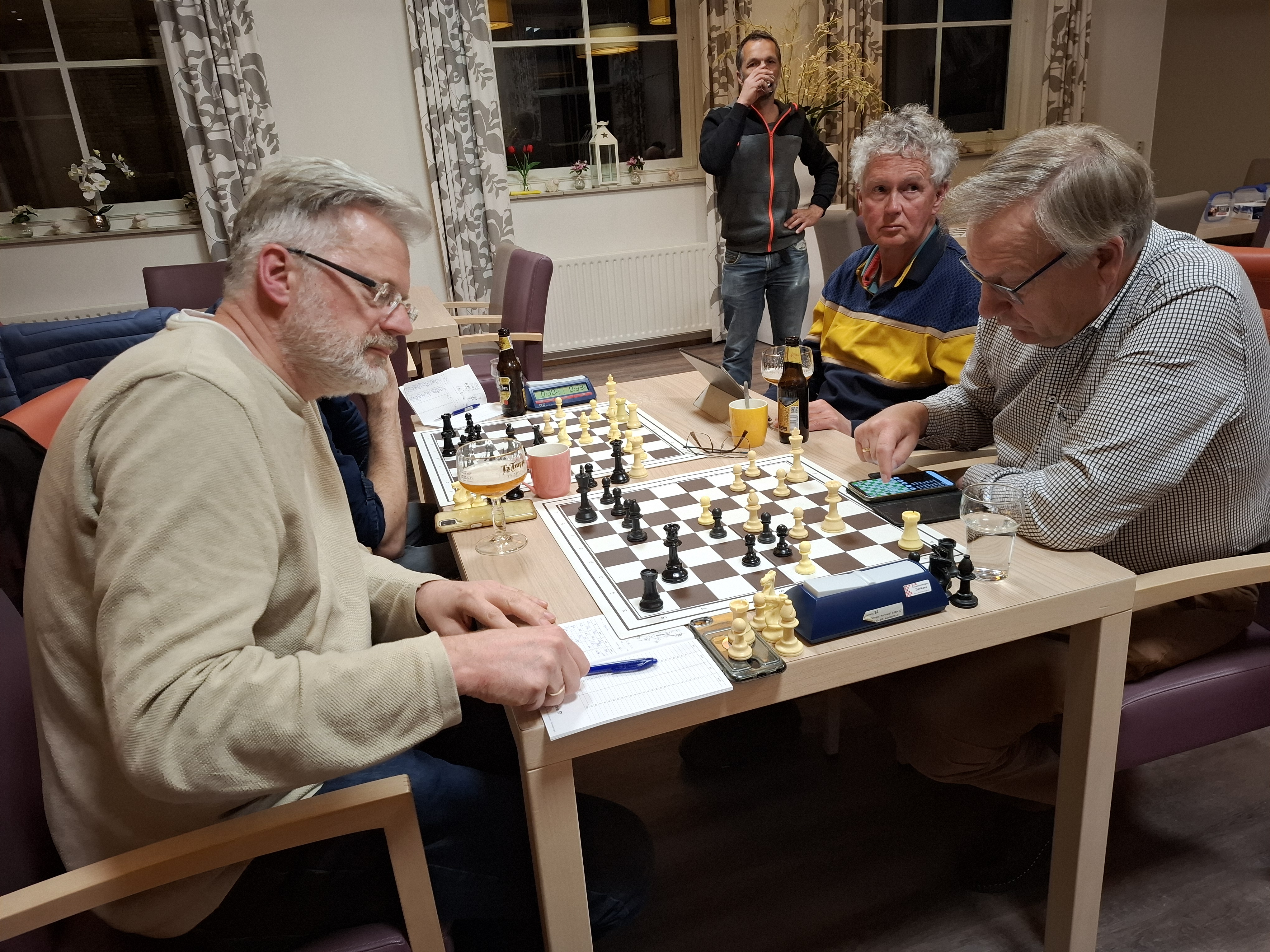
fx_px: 844
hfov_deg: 73.9
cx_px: 635
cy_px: 476
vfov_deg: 58.9
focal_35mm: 23
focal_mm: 5.54
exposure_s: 1/50
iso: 250
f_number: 1.8
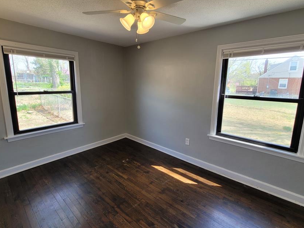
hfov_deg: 94.5
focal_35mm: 16
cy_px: 106
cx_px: 154
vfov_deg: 78.0
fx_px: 141
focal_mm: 2.2
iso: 64
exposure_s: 1/120
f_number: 2.2
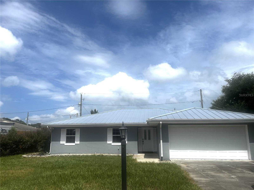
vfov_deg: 53.1
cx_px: 127
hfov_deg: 67.3
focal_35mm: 26
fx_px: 191
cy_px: 95
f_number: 1.6
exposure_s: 1/7874
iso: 50
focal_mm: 5.1
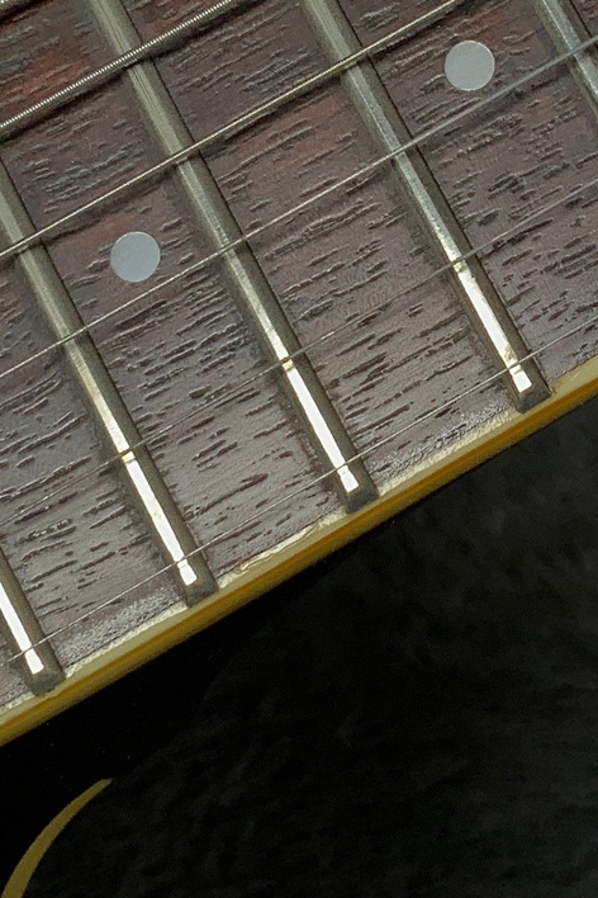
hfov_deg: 12.4
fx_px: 2716
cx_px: 595
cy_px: 162
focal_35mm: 109
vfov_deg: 18.6
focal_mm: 3
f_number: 1.8
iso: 32
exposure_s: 1/312
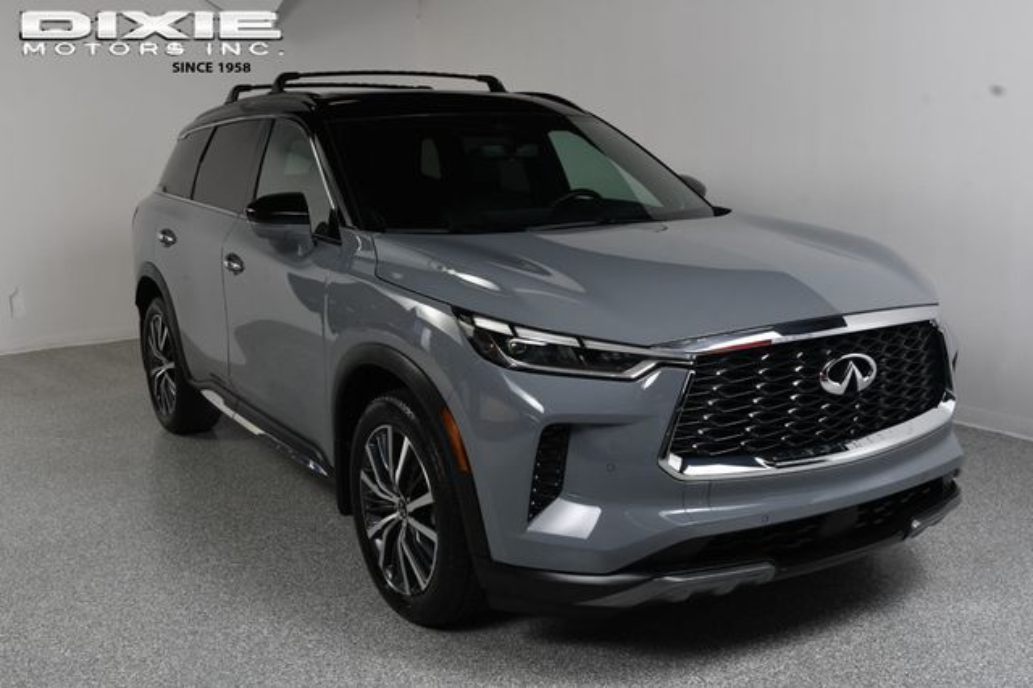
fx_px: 1118
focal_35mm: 39
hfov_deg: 49.6
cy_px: 344
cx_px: 516
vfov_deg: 34.2
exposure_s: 1/160
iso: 100
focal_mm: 26
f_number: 11
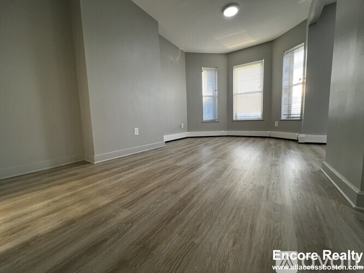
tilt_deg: -6.3
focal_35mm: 13
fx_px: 137
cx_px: 182
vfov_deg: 89.9
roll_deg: +1.5
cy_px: 136
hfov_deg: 106.2
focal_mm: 1.57
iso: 100
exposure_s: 1/120
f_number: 1.8
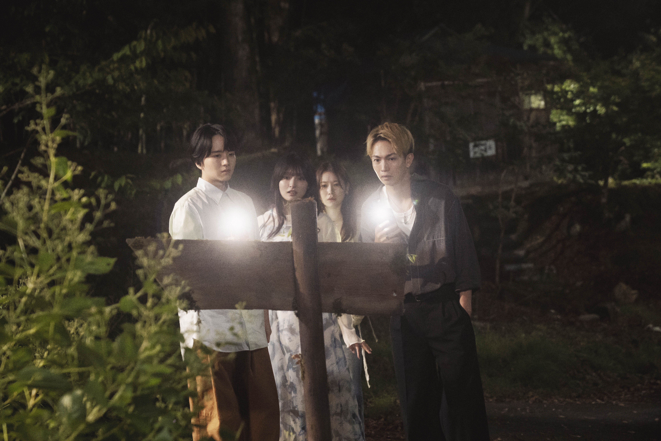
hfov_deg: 28.8
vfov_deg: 19.5
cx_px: 330
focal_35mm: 70
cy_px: 220
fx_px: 1285
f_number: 4
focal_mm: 70
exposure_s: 1/100
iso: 8000
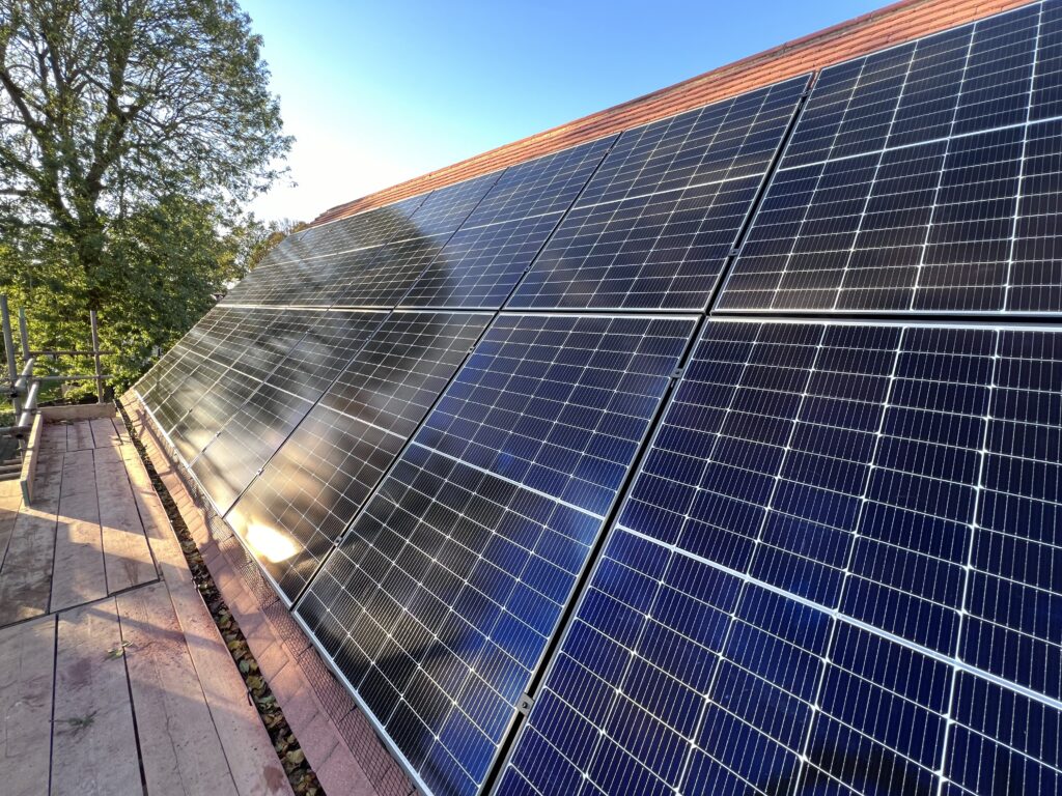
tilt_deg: -9.2
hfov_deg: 106.2
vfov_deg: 89.9
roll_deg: -3.3
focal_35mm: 13
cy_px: 398
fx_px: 399
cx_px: 531
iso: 64
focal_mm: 1.57
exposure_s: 1/99
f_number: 1.8
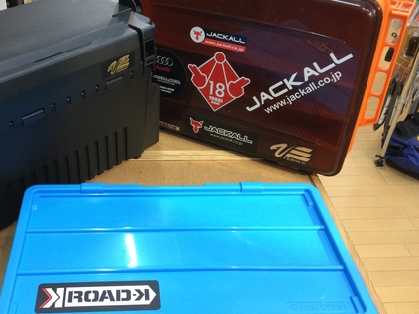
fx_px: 532
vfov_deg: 32.9
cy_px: 153
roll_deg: -2.1
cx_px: 145
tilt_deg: -35.3
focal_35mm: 44
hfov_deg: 42.5
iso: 64
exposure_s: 1/30
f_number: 2.4
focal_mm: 3.3
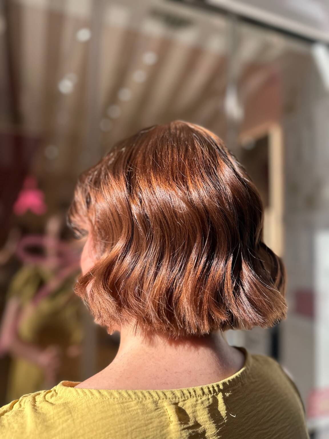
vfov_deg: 71.6
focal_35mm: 24
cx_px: 164
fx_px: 304
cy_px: 220
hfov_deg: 56.8
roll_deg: -1.9
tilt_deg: +4.0
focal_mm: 6.86
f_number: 1.78
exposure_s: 1/797
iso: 80
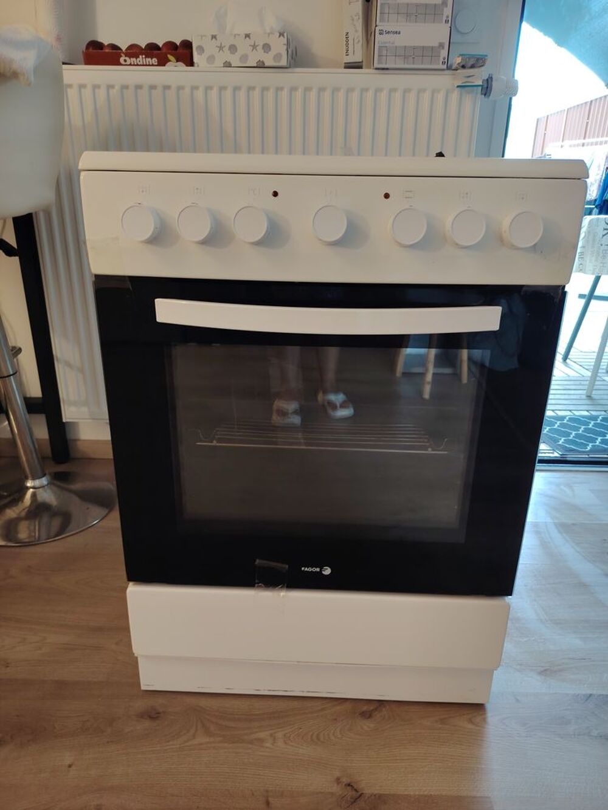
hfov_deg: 56.8
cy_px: 405
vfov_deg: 71.6
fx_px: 562
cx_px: 304
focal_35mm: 24
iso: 569
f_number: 1.75
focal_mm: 5.25
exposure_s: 1/25
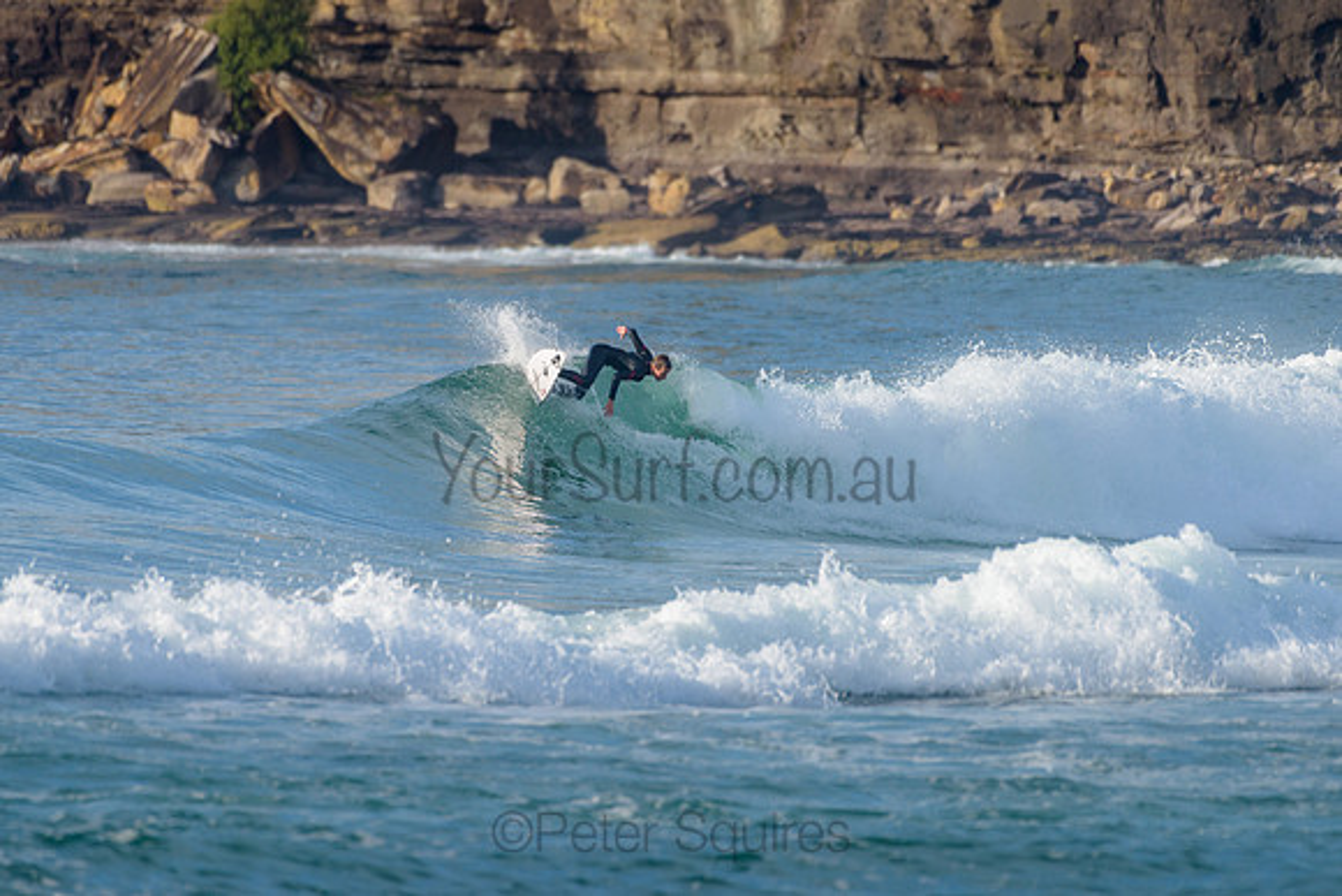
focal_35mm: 613
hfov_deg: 3.4
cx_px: 581
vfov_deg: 2.2
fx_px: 22861
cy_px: 357
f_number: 5.6
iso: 280
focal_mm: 500
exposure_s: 1/2000
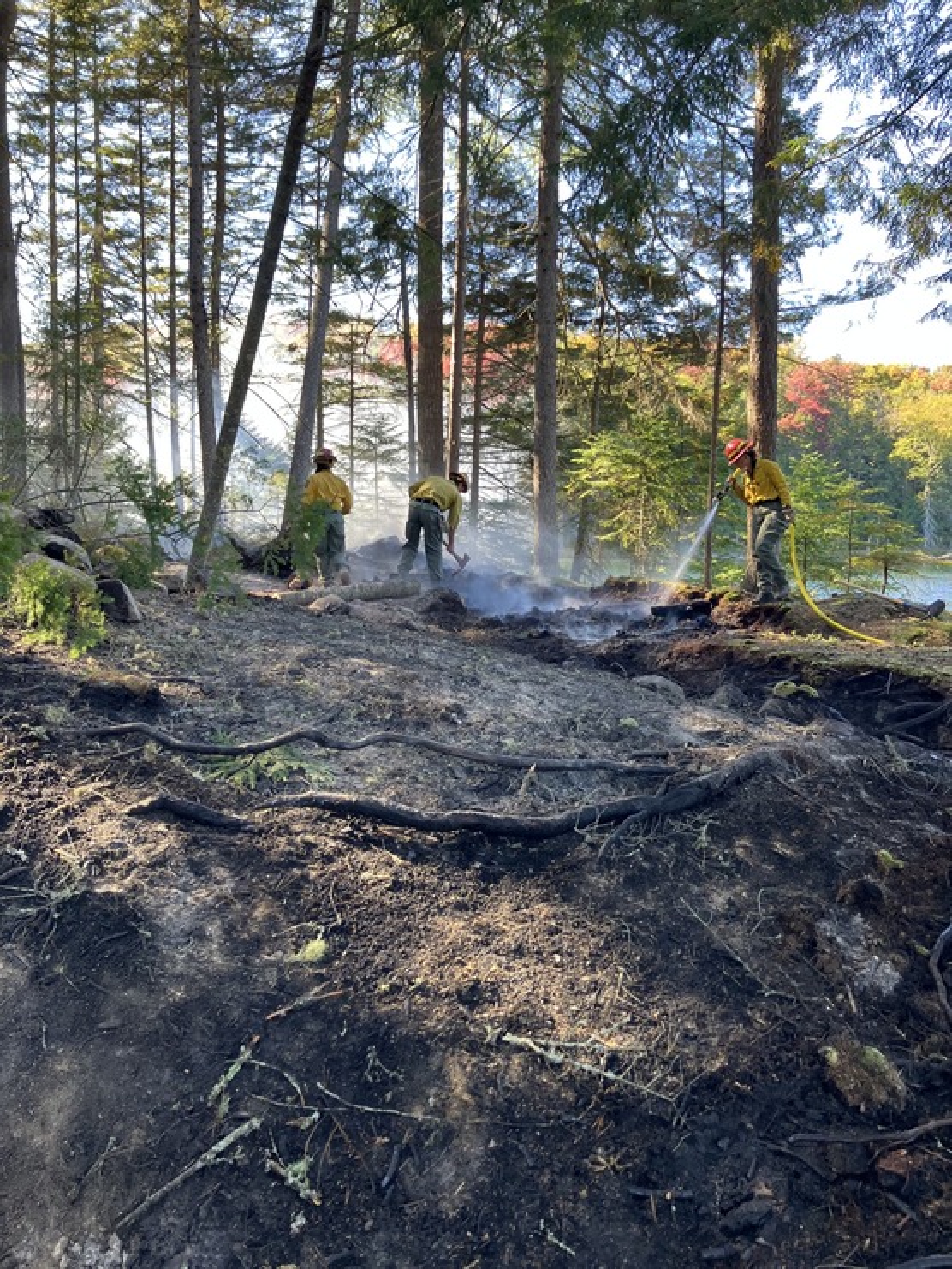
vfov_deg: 63.4
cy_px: 634
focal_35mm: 28
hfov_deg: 49.8
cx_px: 476
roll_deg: +1.5
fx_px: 1026
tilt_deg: -5.0
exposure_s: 1/121
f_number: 1.8
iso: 50
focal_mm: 3.99
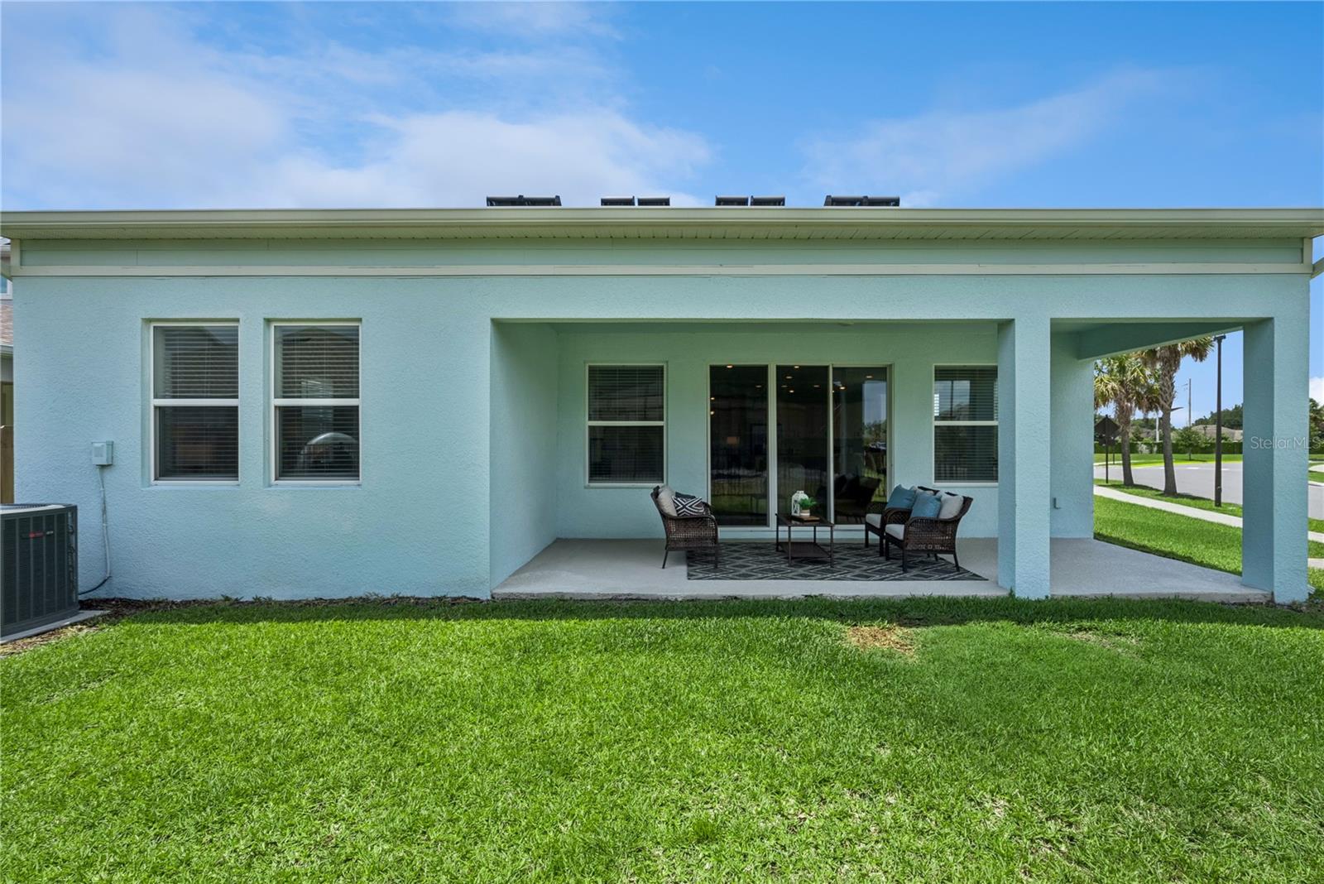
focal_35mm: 16
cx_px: 662
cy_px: 442
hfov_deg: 96.7
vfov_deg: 73.8
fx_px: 589
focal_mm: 16
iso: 125
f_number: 13
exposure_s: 1/125
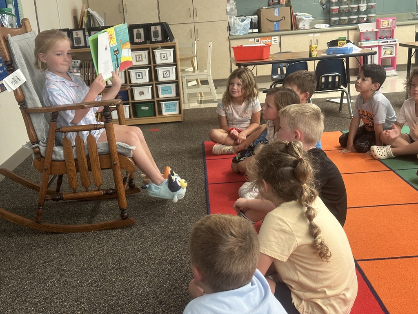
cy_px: 157
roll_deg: +3.7
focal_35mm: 48
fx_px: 580
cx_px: 209
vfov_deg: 30.3
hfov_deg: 39.7
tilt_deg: -12.8
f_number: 1.78
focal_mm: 6.86
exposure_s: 1/40
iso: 320
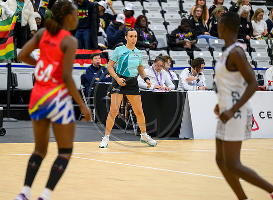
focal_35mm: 213
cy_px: 100
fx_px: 1668
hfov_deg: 9.4
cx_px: 123
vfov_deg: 6.9
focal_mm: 200
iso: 4000
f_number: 3.2
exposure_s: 1/1000
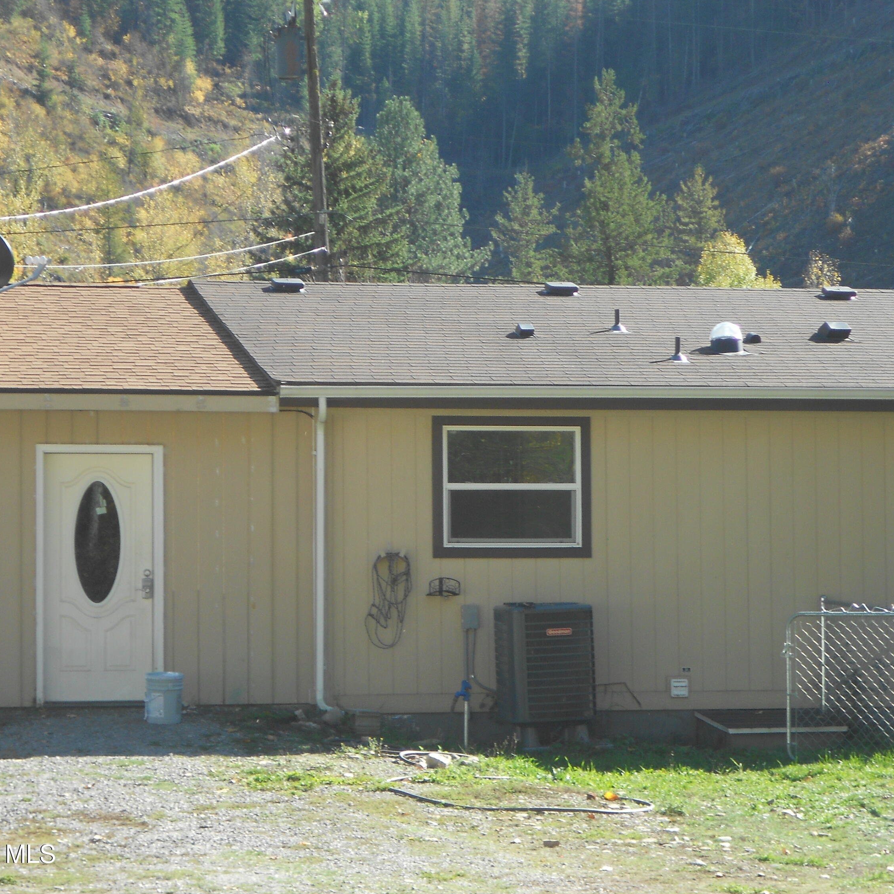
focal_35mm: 117
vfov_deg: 14.9
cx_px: 437
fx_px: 3419
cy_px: 447
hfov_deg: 14.9
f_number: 5.5
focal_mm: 17.6
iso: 80
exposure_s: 1/125
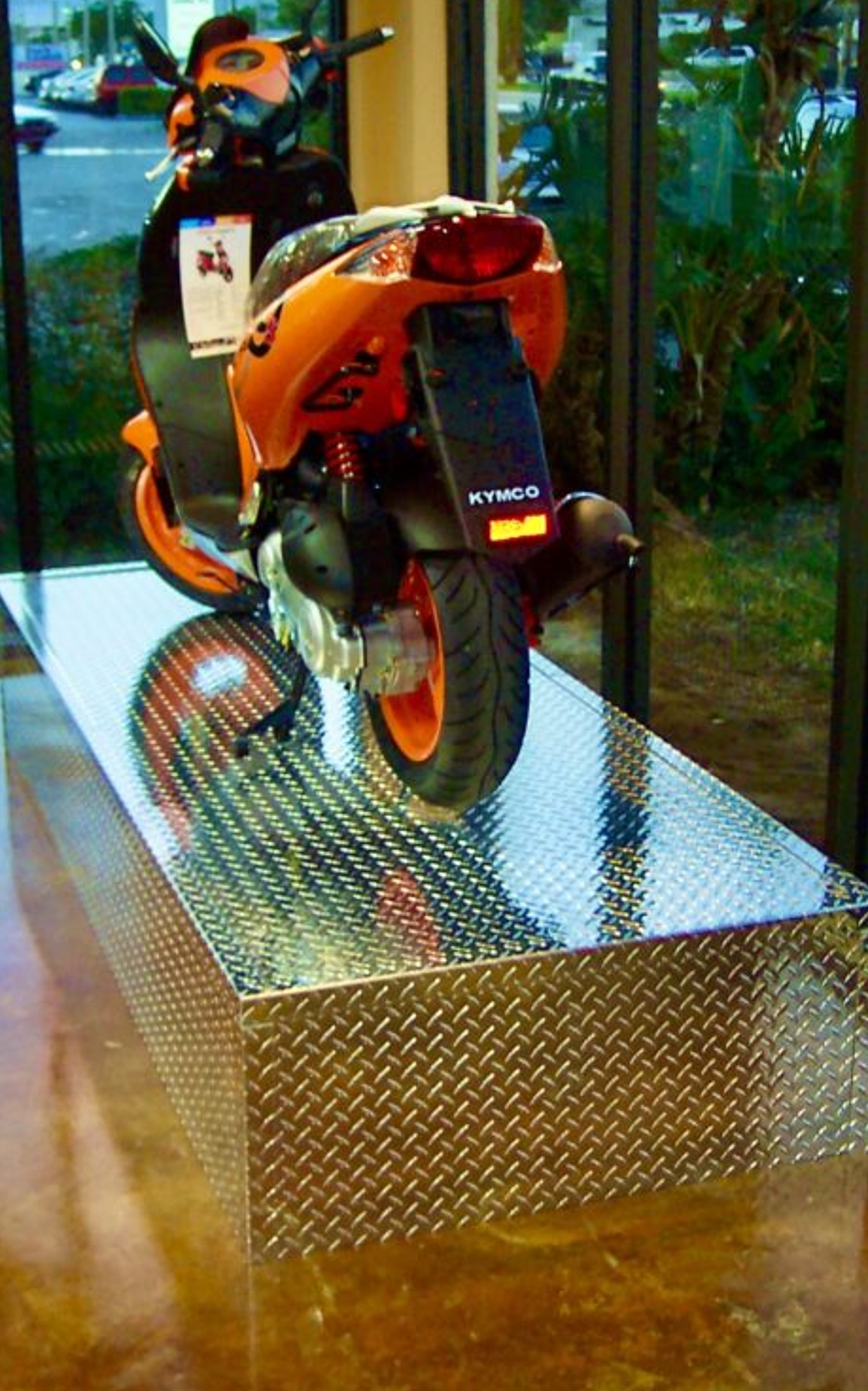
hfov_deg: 24.0
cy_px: 700
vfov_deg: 37.5
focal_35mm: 54
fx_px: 2045
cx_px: 396
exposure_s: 1/30
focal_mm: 8
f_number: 2.8
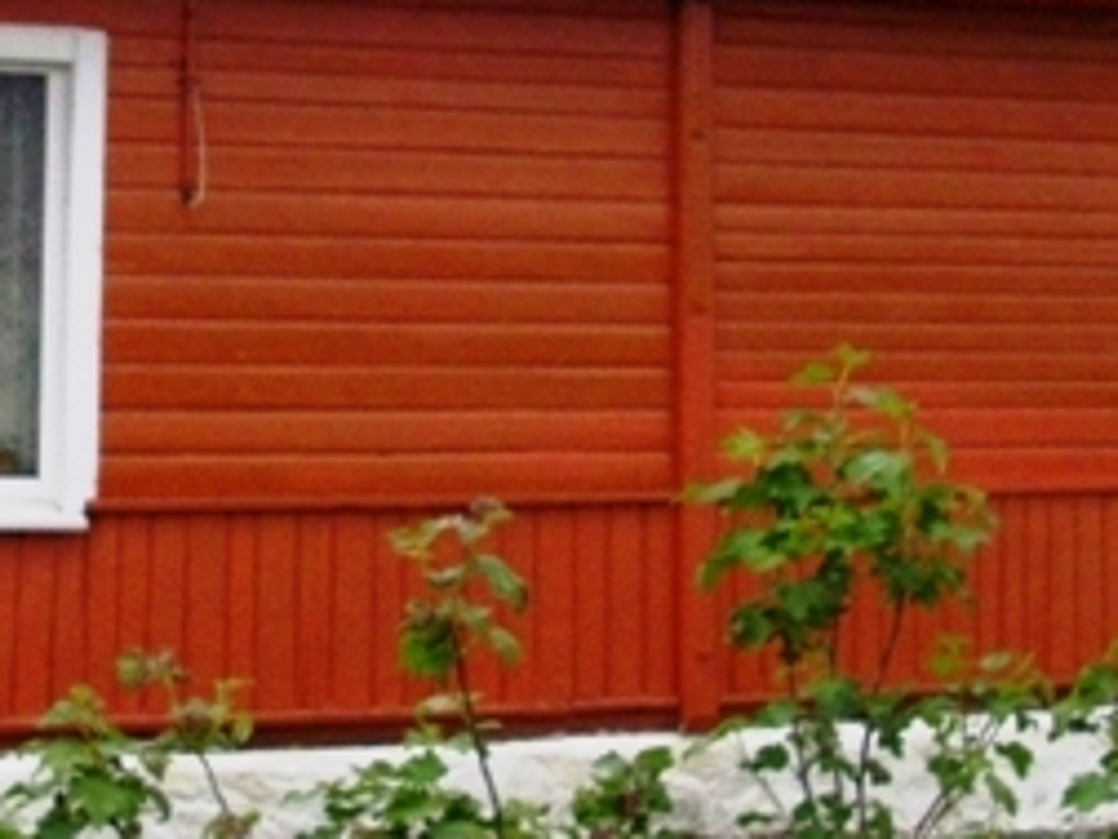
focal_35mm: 104
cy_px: 53
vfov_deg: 14.1
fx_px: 3359
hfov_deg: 18.8
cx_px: 273
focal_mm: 6.2
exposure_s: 1/125
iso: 200
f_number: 2.8
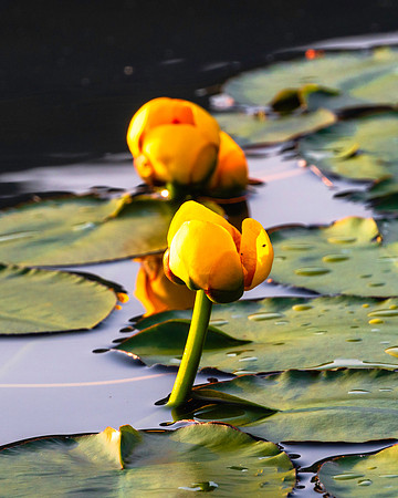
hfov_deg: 3.4
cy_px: 250
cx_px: 195
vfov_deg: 4.2
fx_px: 6723
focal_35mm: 457
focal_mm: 210
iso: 400
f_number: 13
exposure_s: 1/160
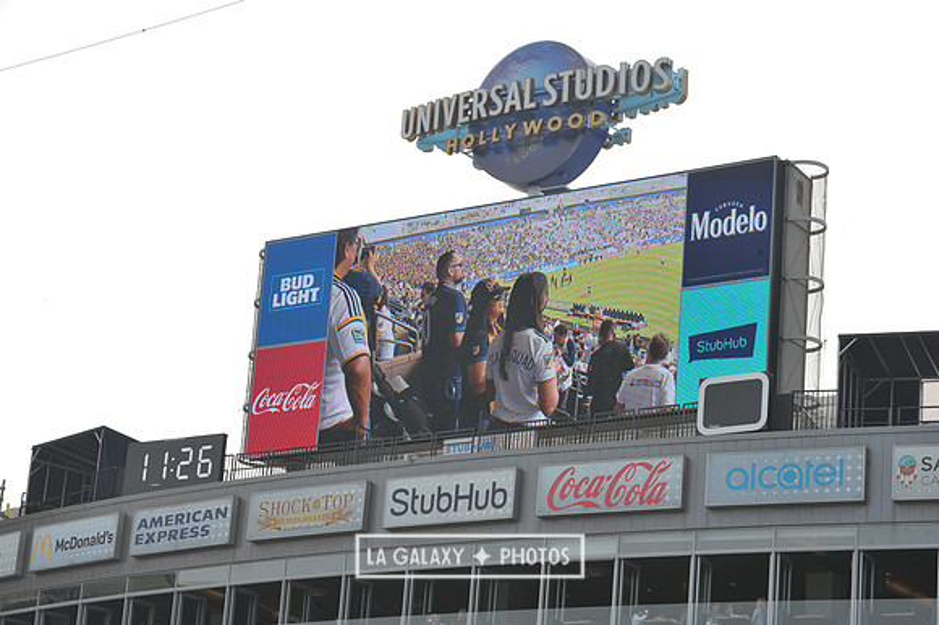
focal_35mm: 102
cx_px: 470
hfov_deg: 20.0
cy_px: 312
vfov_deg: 13.4
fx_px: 2659
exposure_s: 1/640
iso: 500
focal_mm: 102
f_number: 13
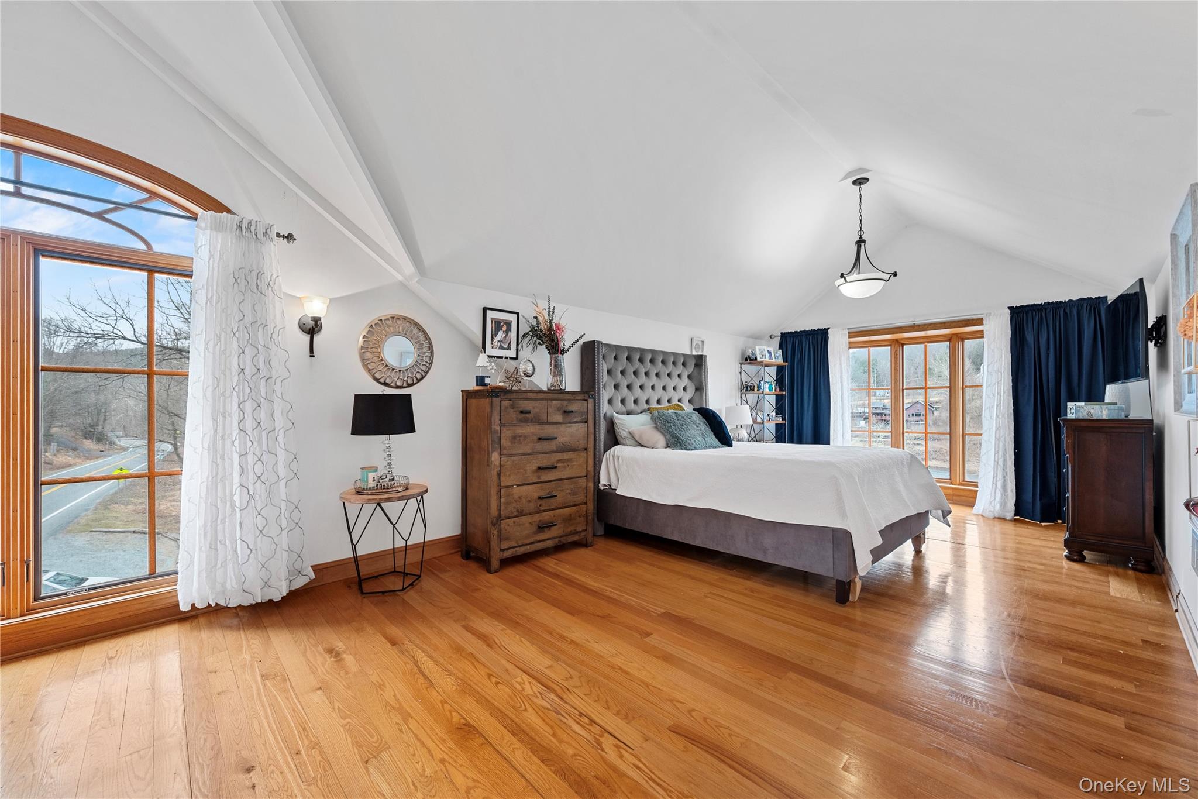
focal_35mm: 14
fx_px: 466
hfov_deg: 104.2
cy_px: 400
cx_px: 599
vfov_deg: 81.2
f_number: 8
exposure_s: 1/13
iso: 640
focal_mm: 14
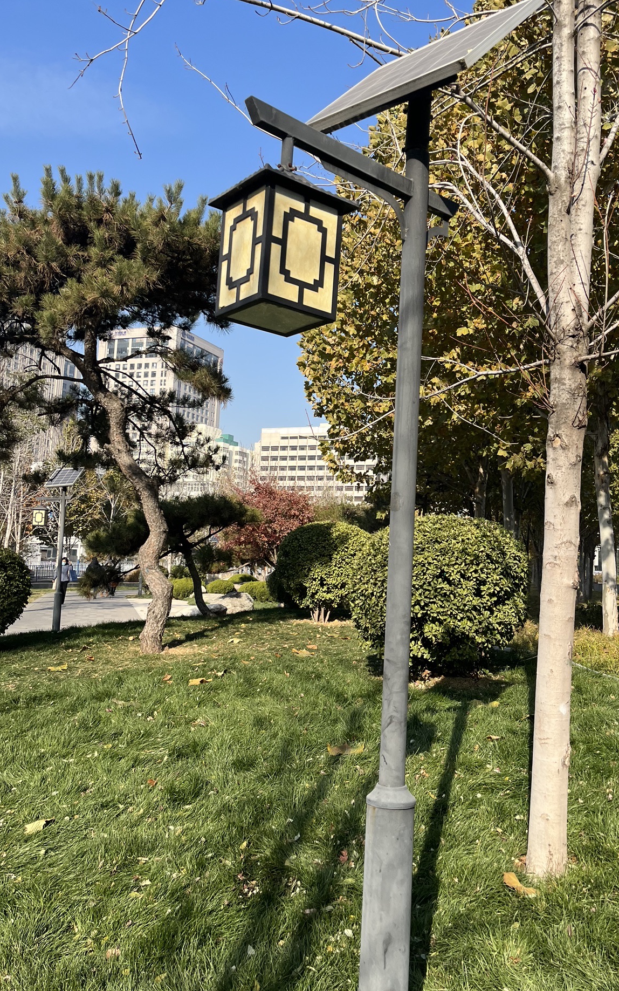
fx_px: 810
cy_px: 490
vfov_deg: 62.9
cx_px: 367
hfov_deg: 41.7
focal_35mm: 30
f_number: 1.6
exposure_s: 1/1862
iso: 50
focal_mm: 5.1
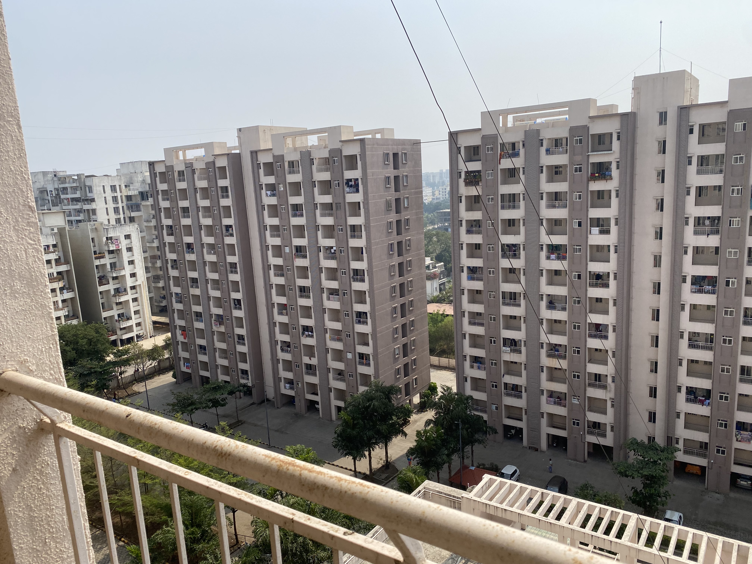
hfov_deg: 67.3
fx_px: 565
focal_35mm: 26
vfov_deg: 53.1
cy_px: 282
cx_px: 376
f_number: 1.8
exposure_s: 1/3731
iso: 32
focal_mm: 4.25
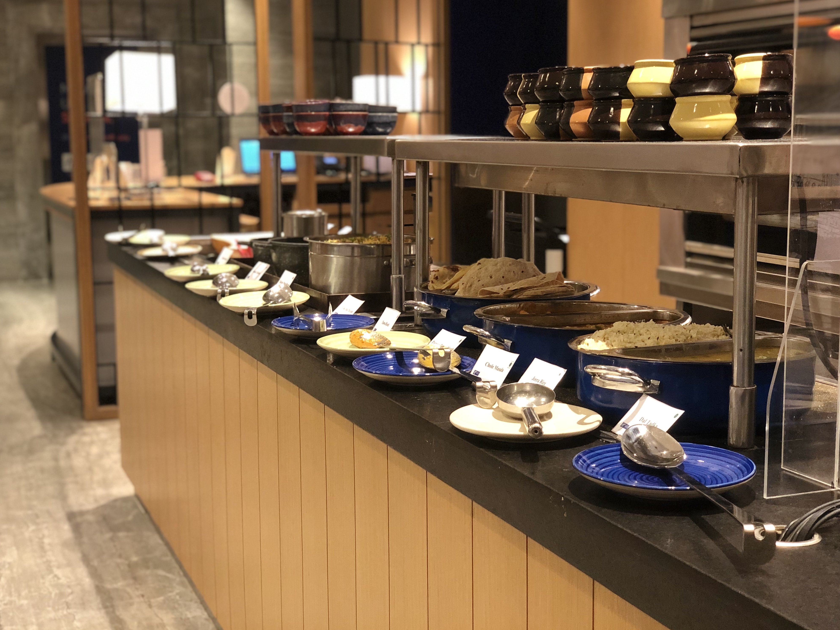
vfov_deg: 27.5
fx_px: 1286
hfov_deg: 36.2
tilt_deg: -7.9
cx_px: 424
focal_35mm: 53
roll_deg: +1.4
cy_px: 313
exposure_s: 1/24
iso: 160
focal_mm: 6
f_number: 2.4
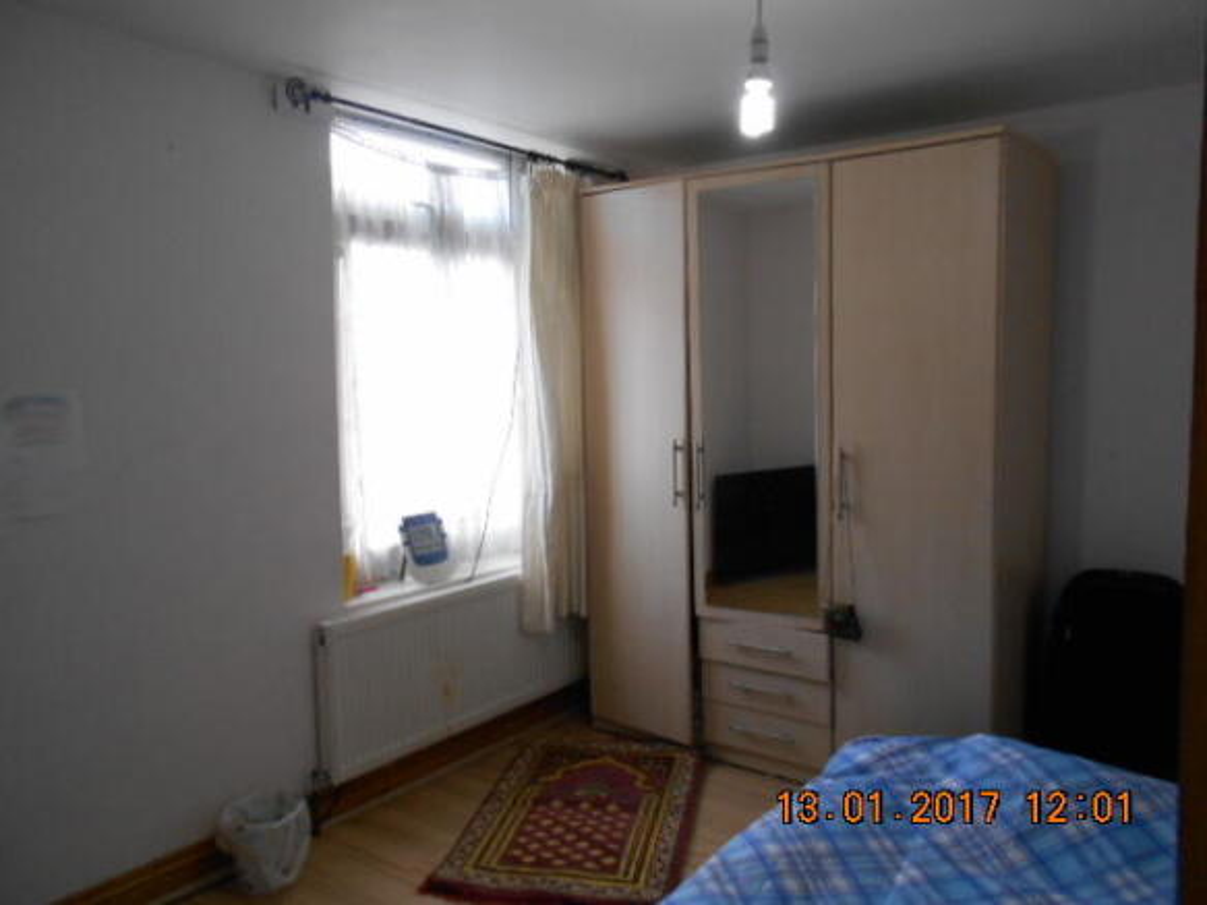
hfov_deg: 67.3
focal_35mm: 26
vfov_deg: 53.0
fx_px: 906
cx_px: 604
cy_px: 452
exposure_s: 1/30
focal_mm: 4.6
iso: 320
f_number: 3.2
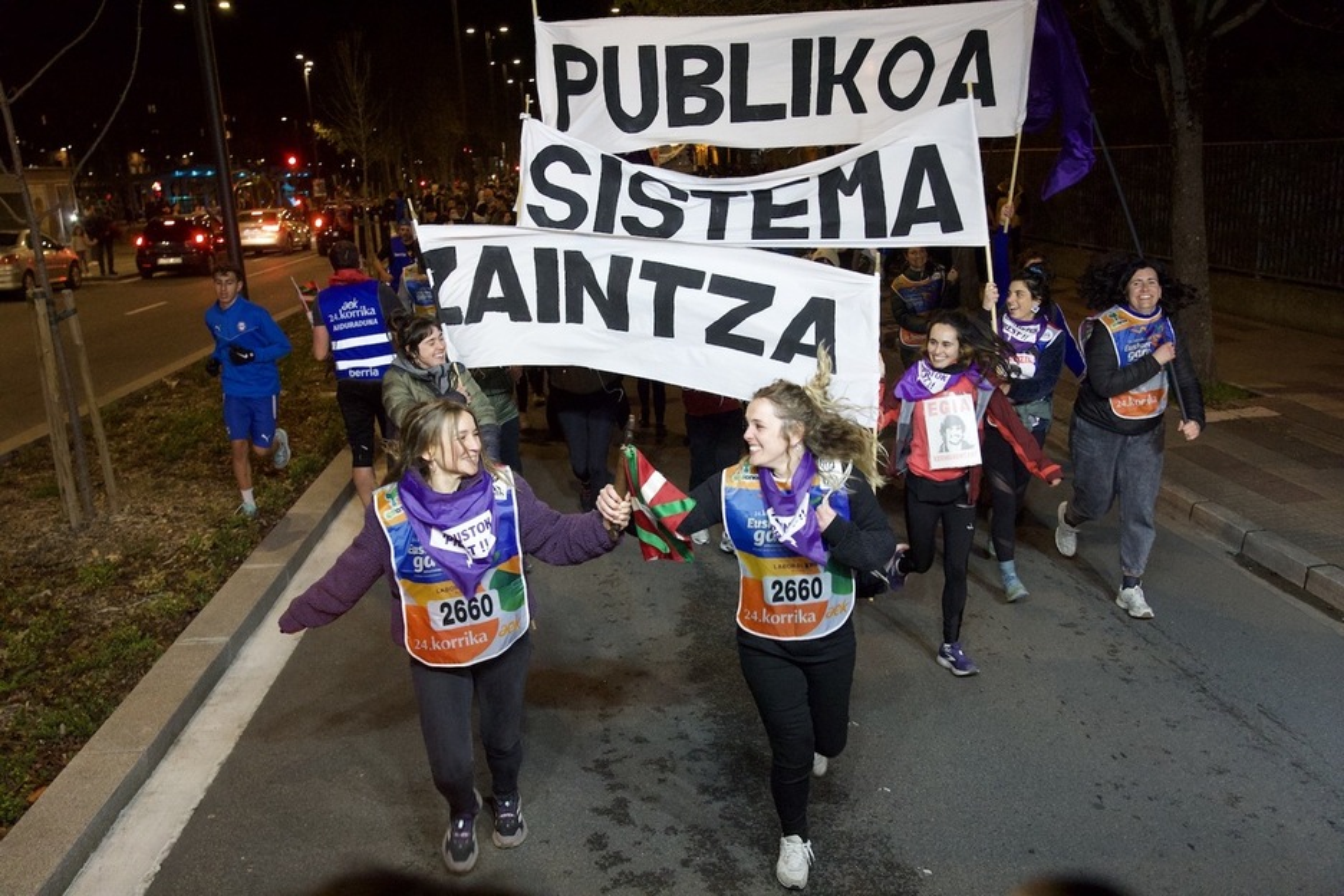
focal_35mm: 30
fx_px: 1120
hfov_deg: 61.9
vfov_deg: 43.6
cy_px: 448
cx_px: 672
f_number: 4
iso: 8000
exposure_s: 1/320
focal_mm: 30
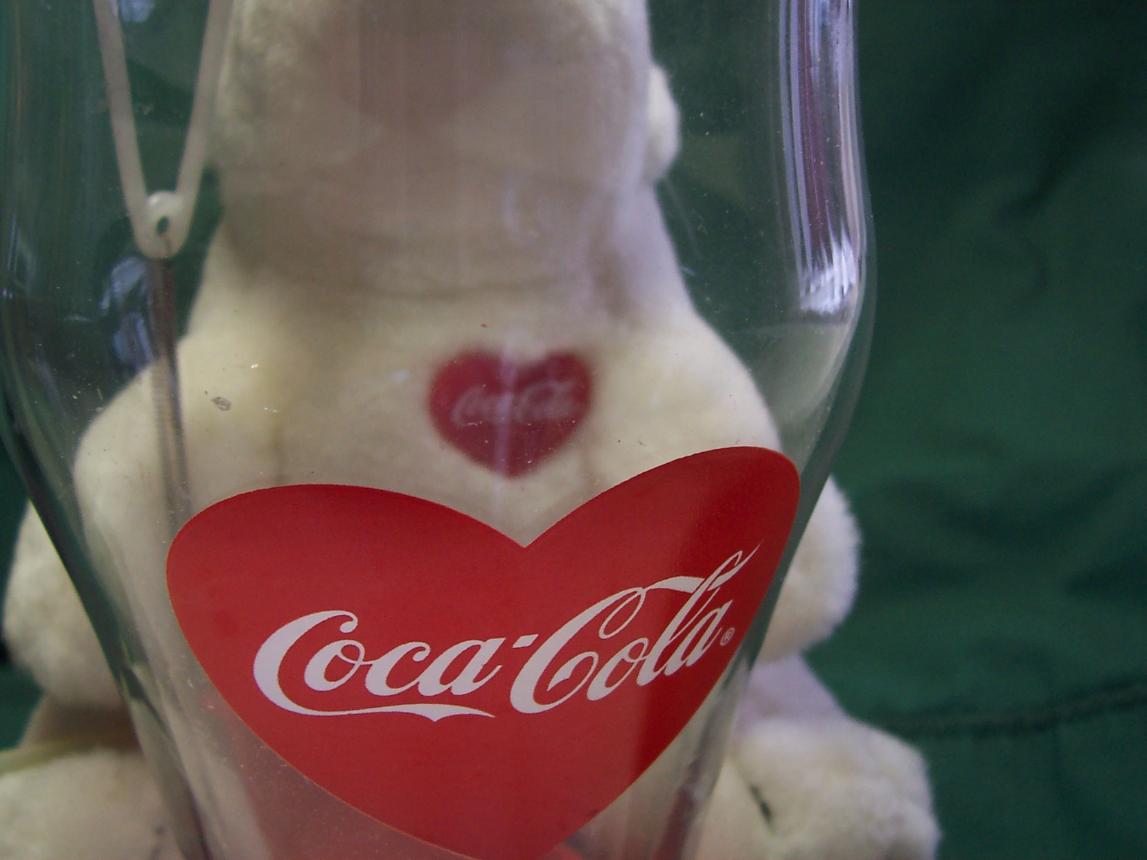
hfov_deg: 50.1
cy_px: 430
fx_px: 1226
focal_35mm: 37
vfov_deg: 38.7
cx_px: 574
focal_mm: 5.6
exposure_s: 1/45
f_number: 2.8
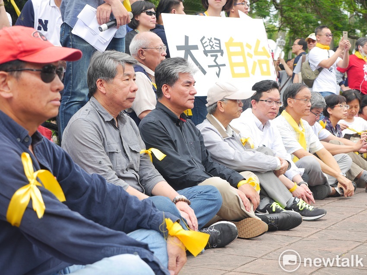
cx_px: 184
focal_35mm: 70
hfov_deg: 27.8
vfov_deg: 21.0
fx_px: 742
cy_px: 138
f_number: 4
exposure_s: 1/160
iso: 200
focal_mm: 35
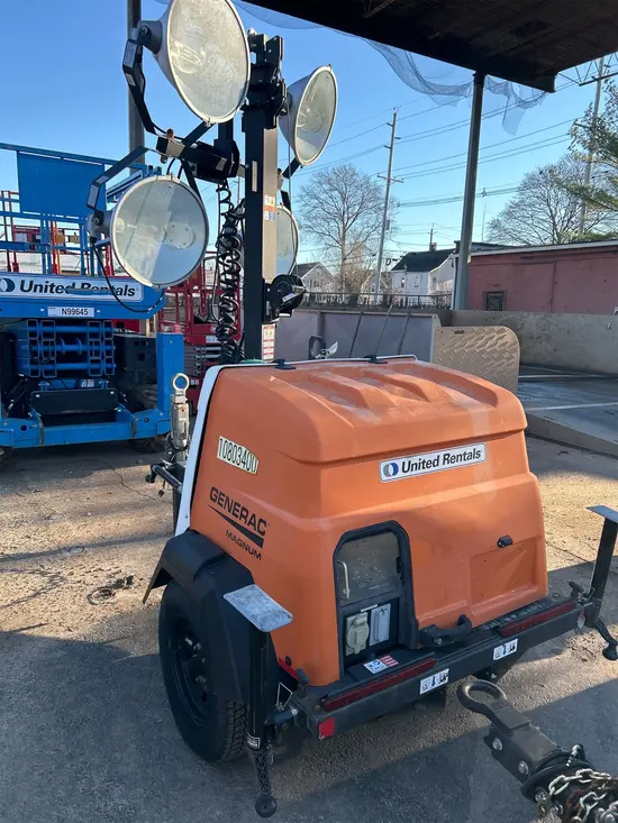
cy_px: 412
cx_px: 309
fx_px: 619
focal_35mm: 26
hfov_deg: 53.1
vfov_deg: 67.3
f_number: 1.5
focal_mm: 5.7
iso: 50
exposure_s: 1/902
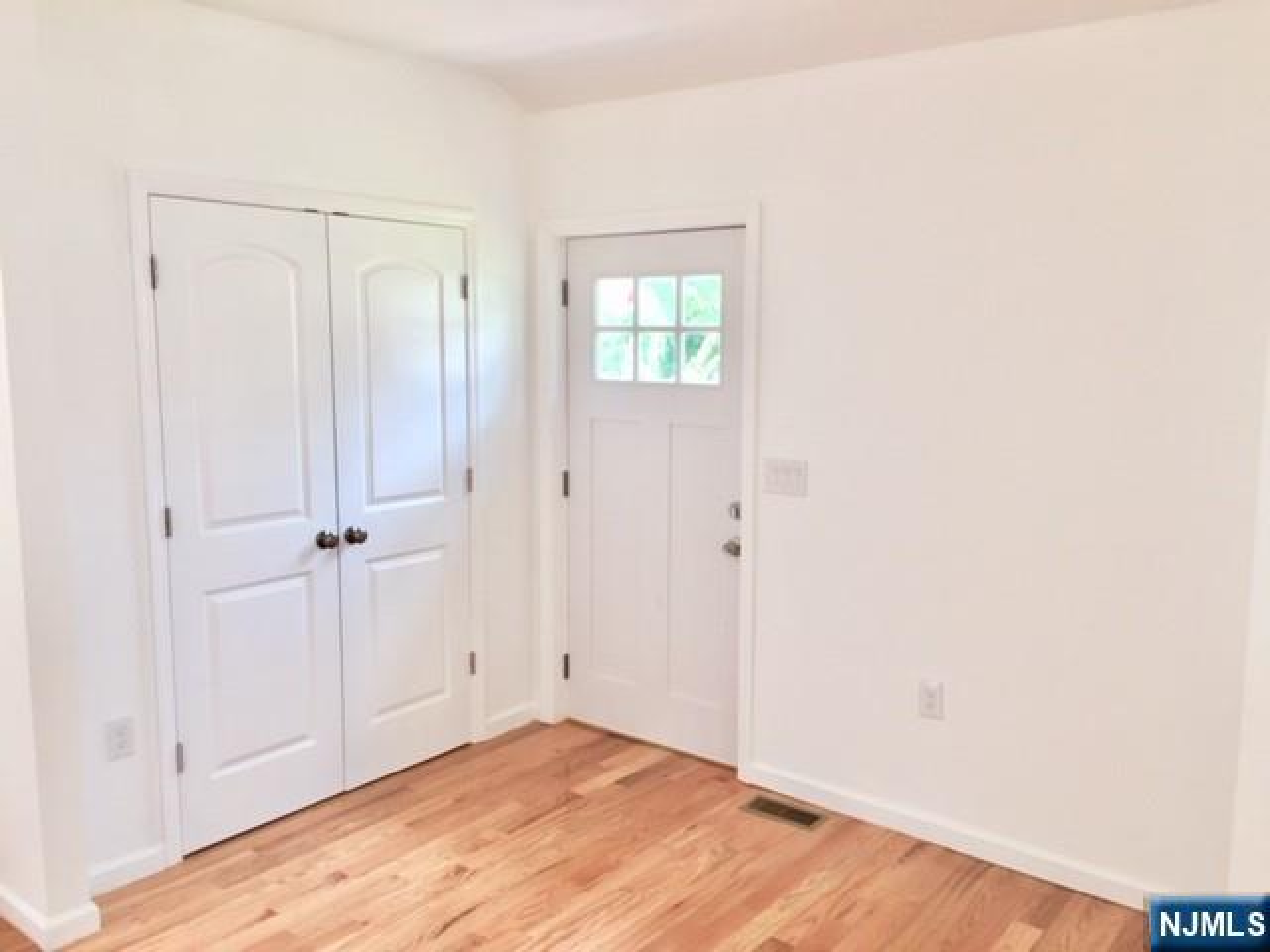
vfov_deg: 48.2
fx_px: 1064
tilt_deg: -8.2
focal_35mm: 29
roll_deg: -0.5
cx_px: 635
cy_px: 476
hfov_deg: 61.7
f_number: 2.2
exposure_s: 1/60
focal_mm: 4.15
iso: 32
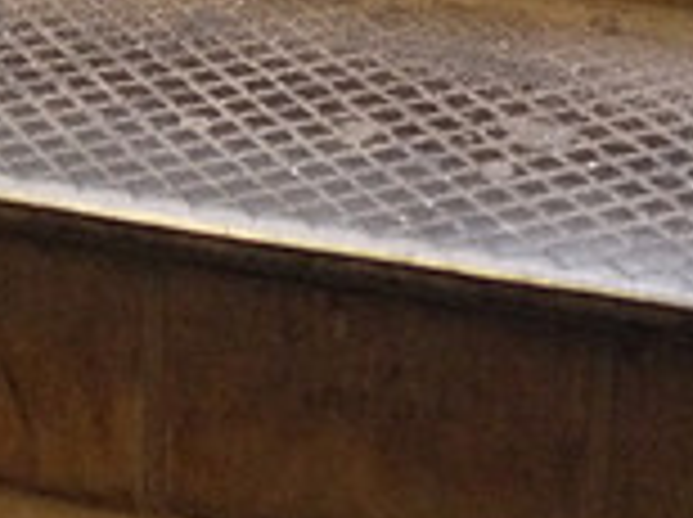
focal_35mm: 151
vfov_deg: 9.3
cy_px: -439
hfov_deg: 13.0
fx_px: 3018
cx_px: 54
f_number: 1.7
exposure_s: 1/125
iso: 1250
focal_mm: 20
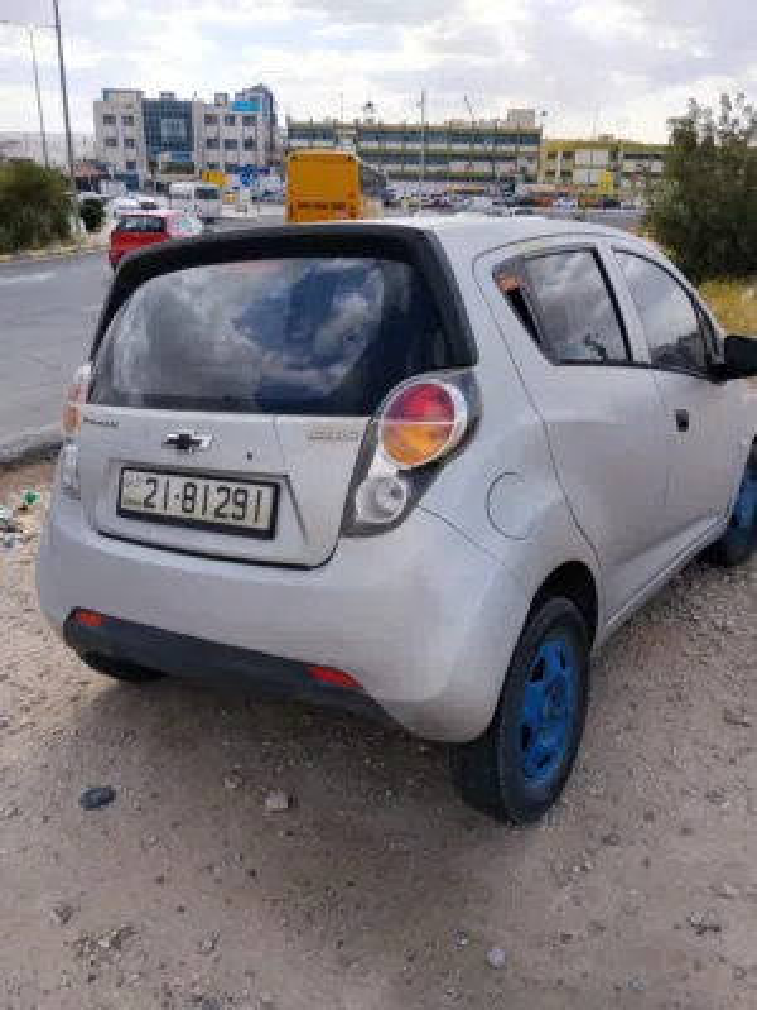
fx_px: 846
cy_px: 505
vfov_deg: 61.7
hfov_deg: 48.2
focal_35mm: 29
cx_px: 378
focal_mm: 4.22
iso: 50
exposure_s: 1/1327
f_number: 1.8
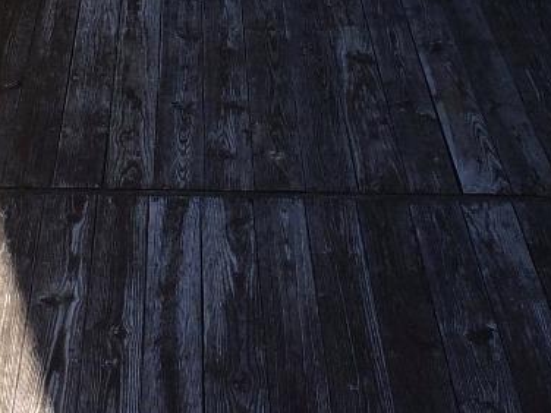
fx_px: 1767
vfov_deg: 12.9
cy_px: -104
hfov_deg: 17.7
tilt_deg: -19.2
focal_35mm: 111
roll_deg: -0.3
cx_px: 207
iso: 32
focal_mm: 4.15
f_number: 2.2
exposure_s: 1/684
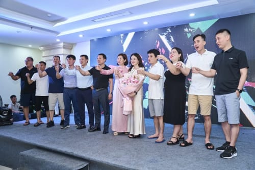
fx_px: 211
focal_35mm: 30
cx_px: 128
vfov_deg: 43.8
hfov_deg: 62.3
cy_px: 85
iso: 500
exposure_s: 1/160
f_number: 2.8
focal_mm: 29.8
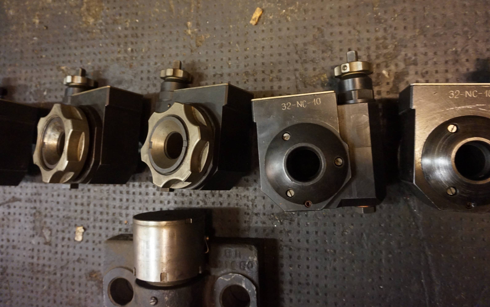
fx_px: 334
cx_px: 248
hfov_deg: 72.5
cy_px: 140
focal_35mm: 25
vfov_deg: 49.2
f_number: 3.5
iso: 3200
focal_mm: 16
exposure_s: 1/20
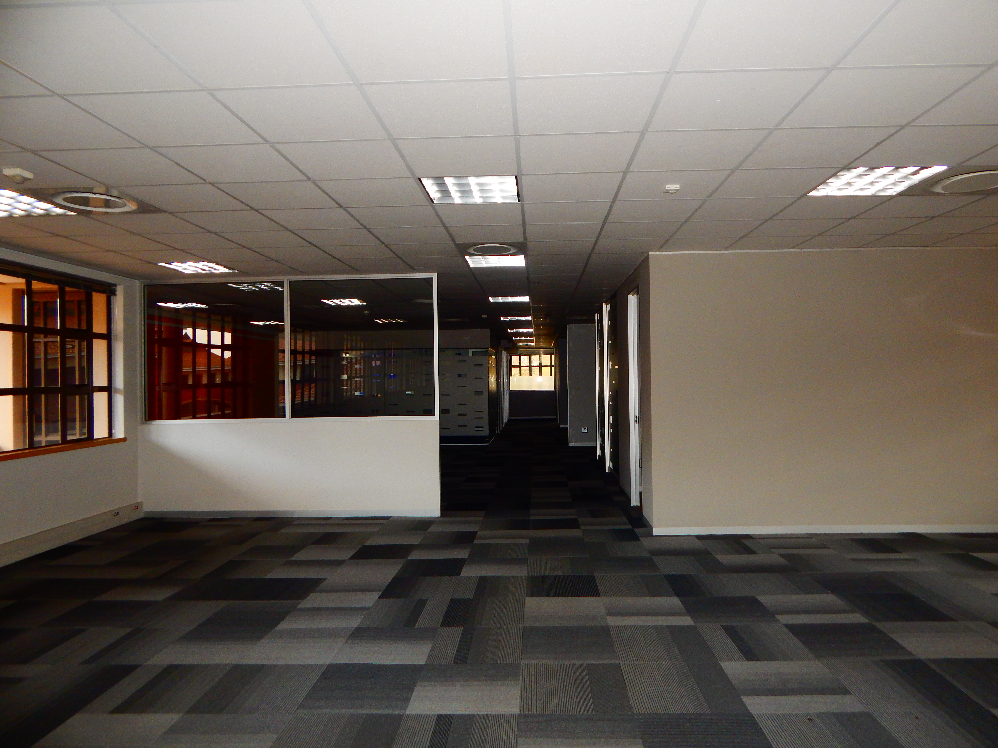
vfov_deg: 61.1
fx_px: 634
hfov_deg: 76.4
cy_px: 374
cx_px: 499
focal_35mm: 22
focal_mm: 4
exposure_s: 1/30
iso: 220
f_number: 3
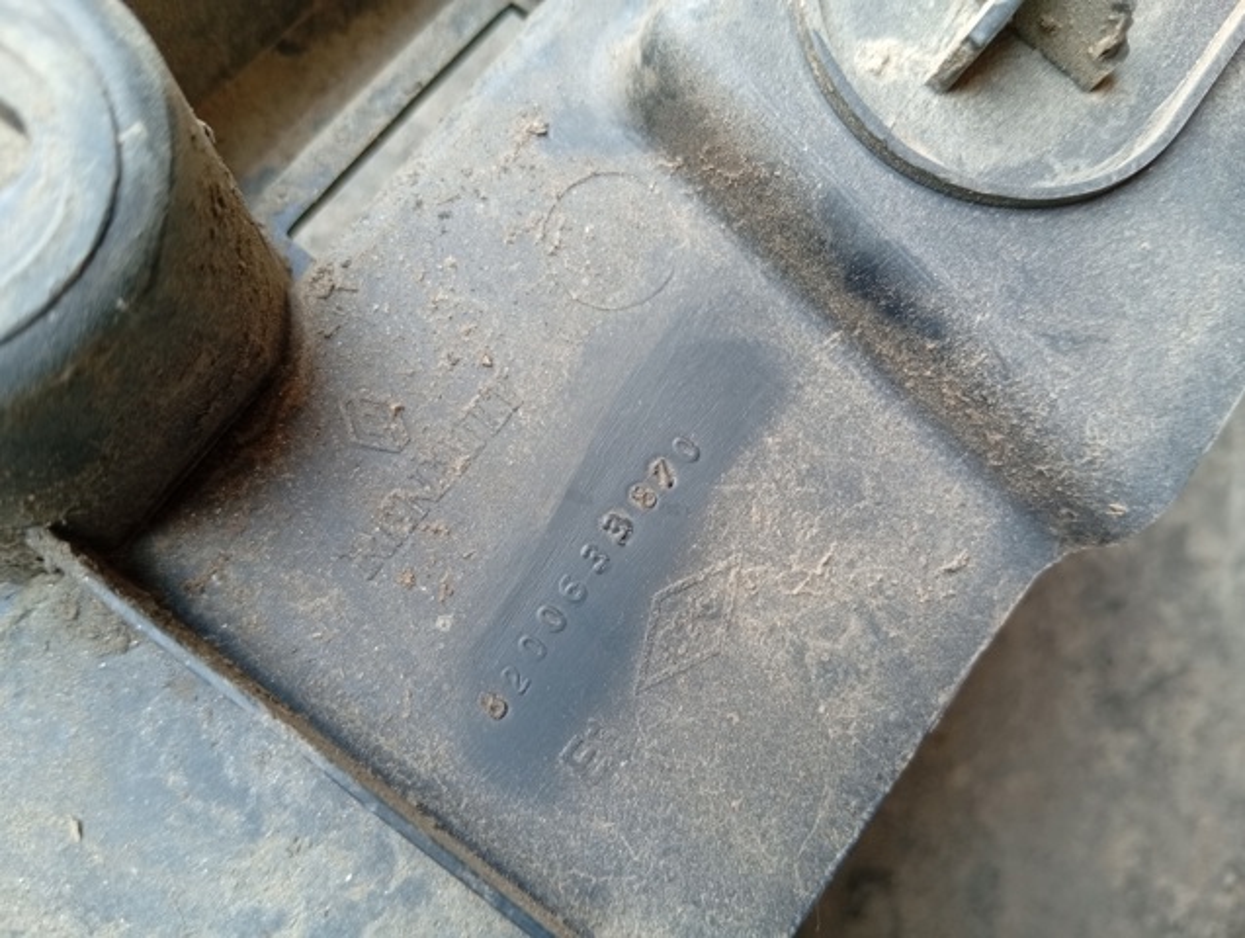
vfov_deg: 53.2
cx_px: 622
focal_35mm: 26
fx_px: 937
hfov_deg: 67.2
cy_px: 469
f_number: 1.8
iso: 238
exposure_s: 1/50
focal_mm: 3.96
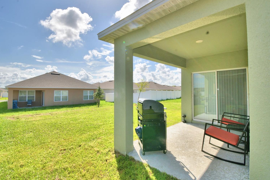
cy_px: 86
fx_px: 120
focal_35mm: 16
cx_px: 136
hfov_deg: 96.8
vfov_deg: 73.7
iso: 100
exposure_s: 1/250
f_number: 14
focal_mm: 10
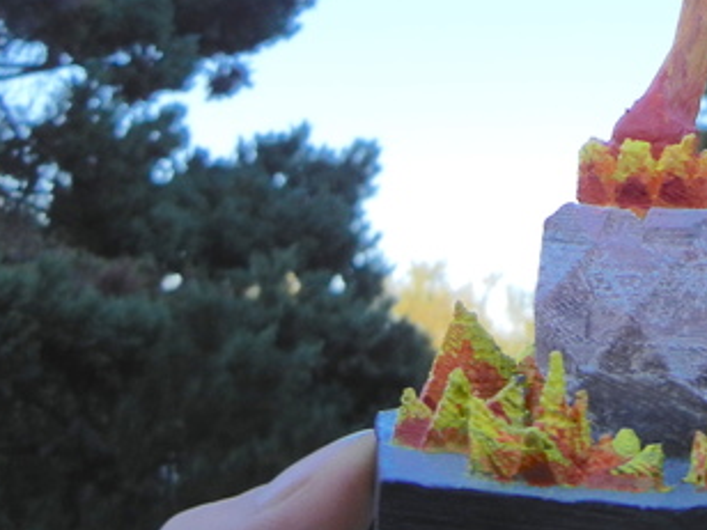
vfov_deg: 18.0
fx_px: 1593
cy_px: -94
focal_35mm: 78
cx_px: 668
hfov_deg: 24.2
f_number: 3.5
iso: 160
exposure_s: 1/155
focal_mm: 5.4
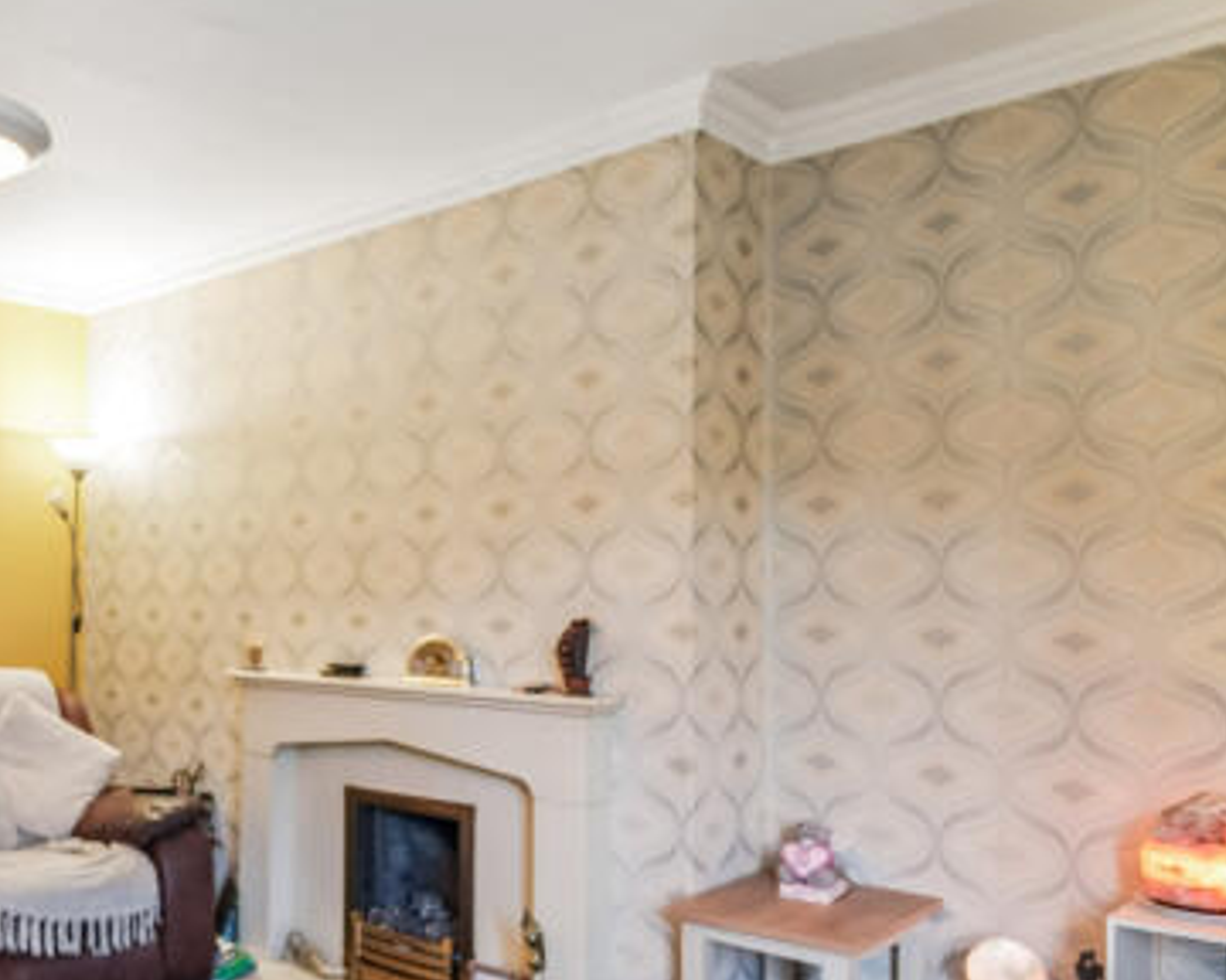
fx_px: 1161
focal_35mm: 32
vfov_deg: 45.6
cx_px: 208
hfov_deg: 51.4
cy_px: 570
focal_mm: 12
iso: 640
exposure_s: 1/25
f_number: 4
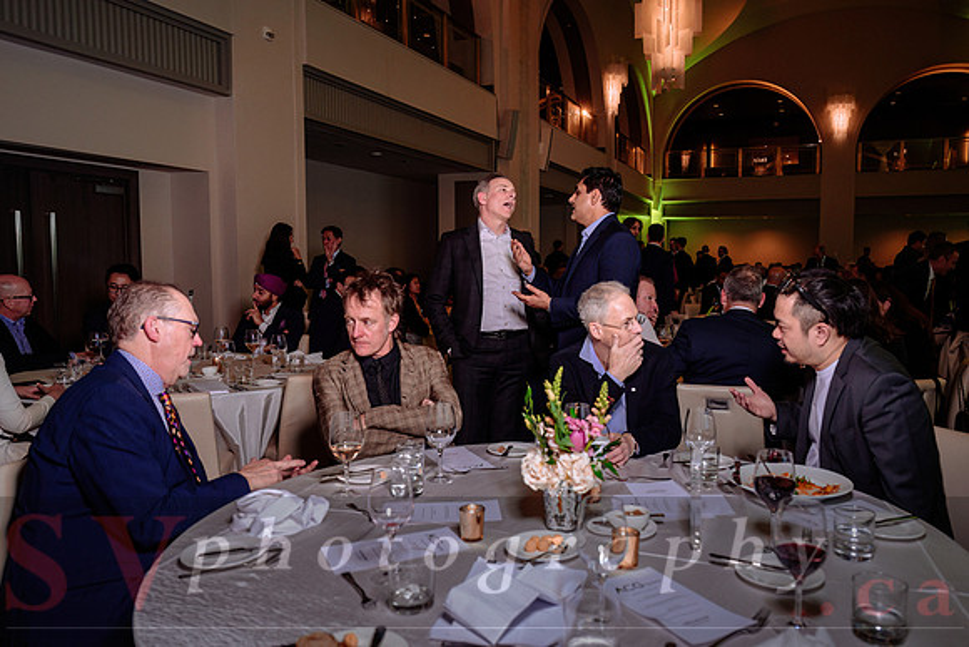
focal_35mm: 27
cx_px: 550
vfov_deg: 47.6
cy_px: 324
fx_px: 733
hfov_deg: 66.7
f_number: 3.5
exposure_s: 1/125
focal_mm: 24
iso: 1000
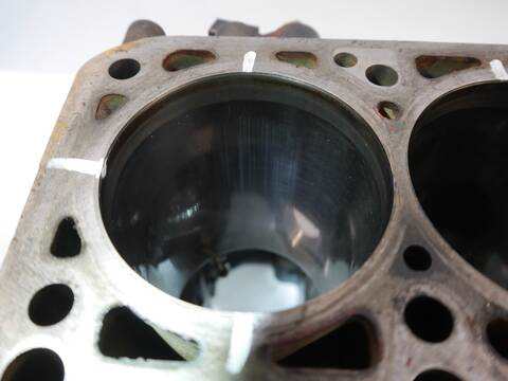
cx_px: 254
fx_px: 411
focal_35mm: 28
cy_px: 190
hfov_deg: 63.4
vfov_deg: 49.7
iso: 1000
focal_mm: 14
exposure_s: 1/60
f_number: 3.5
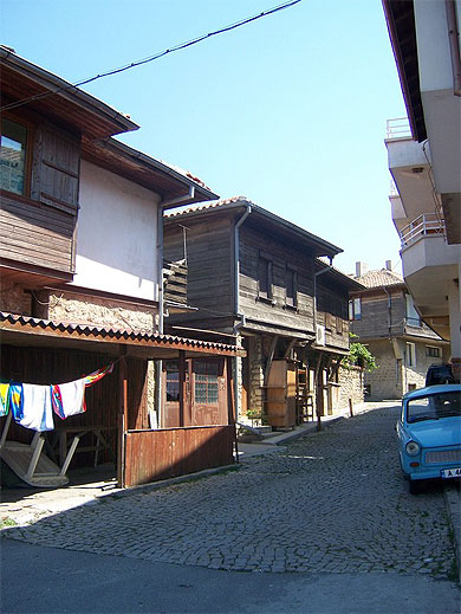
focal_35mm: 36
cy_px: 307
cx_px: 230
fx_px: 638
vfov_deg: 51.3
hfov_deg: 39.7
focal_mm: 6
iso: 80
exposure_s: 1/640
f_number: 2.8
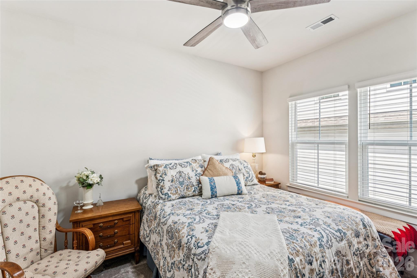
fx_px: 189
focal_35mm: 16
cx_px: 208
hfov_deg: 95.7
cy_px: 139
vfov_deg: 72.7
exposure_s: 1/6
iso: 100
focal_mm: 16.3
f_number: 9
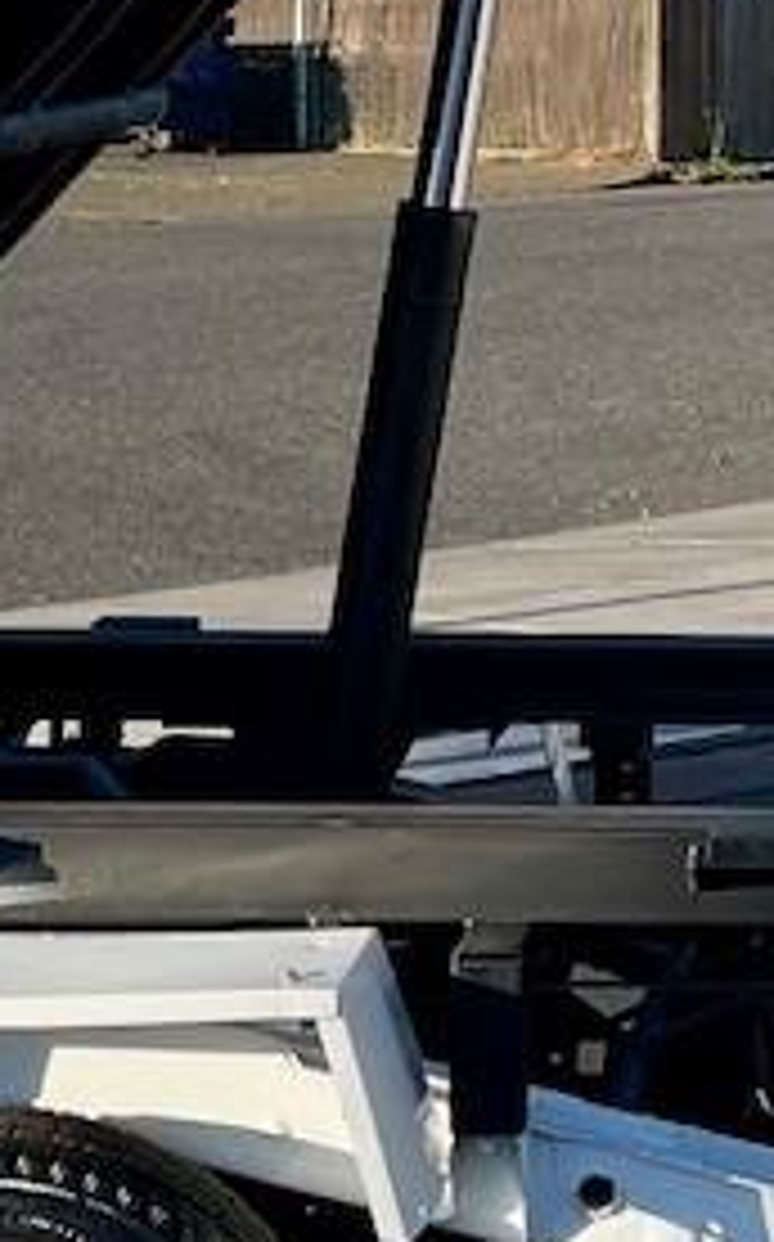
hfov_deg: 10.3
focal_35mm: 123
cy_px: 4
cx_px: 1098
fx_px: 4160
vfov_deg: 16.6
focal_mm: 5.1
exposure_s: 1/2857
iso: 32
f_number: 1.6
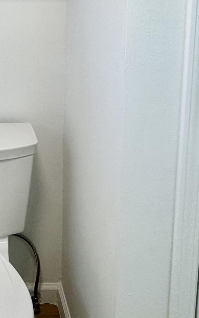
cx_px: -18
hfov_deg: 24.6
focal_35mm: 49
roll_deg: +0.8
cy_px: 36
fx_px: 425
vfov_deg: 38.4
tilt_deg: -9.7
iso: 100
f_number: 2.2
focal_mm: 2.22
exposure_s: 1/120
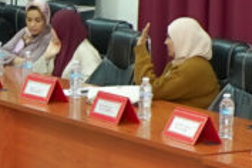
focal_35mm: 182
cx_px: -134
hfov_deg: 10.9
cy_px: 163
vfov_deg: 7.5
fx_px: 1274
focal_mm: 28
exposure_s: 1/60
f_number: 2.8
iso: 500
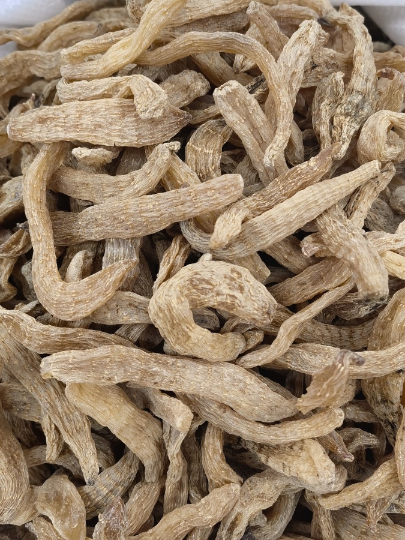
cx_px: 212
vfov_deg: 56.6
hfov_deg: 44.1
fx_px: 499
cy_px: 234
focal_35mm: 32
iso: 500
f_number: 1.8
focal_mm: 5.54
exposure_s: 1/99.9
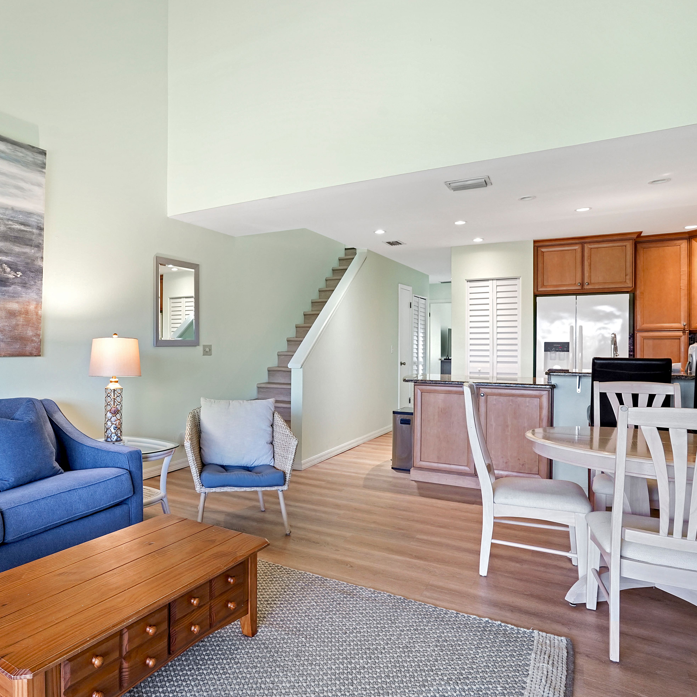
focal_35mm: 22
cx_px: 203
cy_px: 346
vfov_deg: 69.6
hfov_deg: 66.6
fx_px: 501
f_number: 8
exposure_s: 1/2
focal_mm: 17
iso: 800
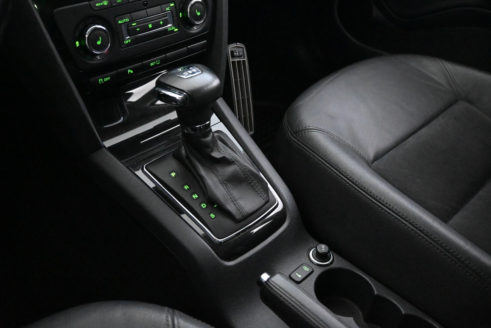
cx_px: 246
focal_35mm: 34
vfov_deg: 38.4
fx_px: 471
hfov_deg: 55.1
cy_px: 164
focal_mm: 23
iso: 14400
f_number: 4.2
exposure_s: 1/40
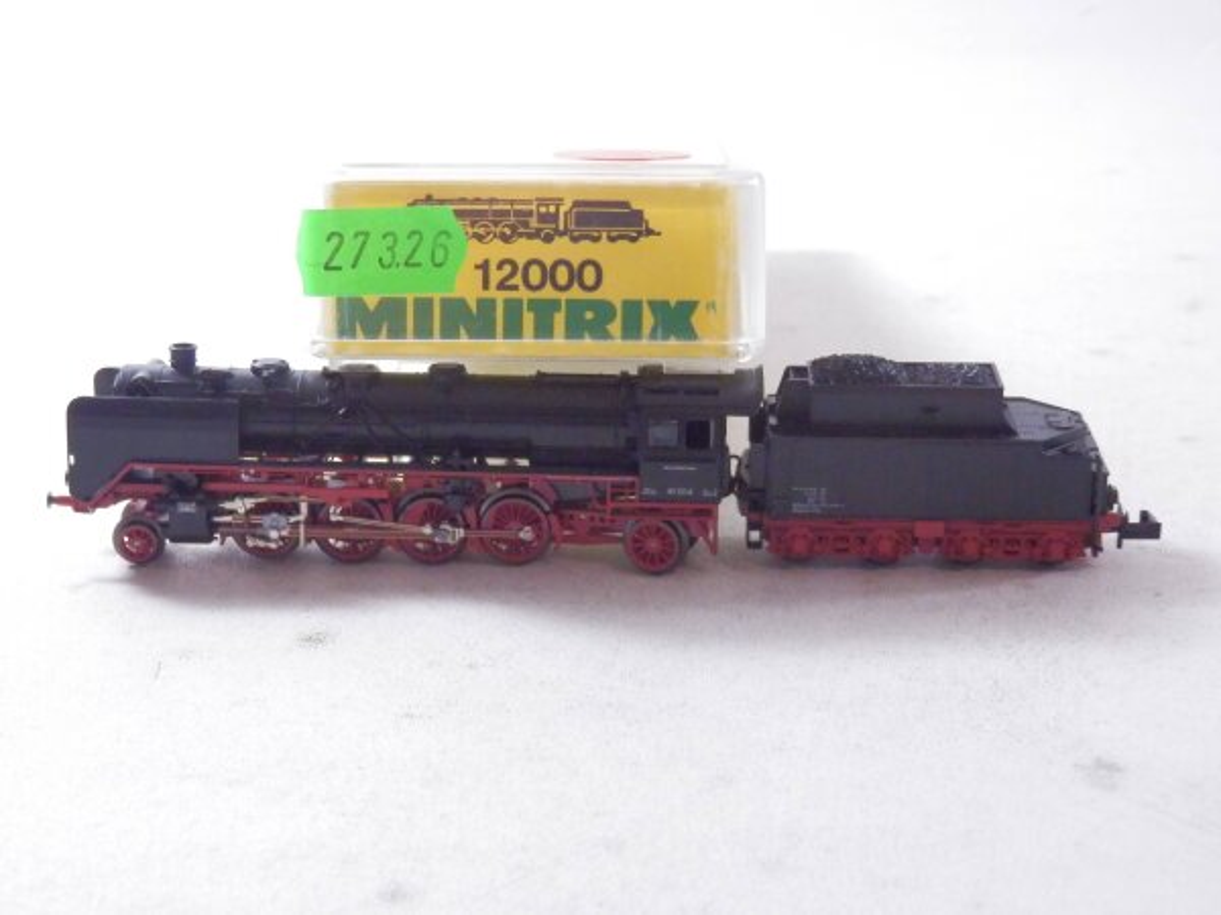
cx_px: 610
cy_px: 458
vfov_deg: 22.3
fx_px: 2328
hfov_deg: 29.4
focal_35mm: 66
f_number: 4.4
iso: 1250
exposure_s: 1/160
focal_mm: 11.9
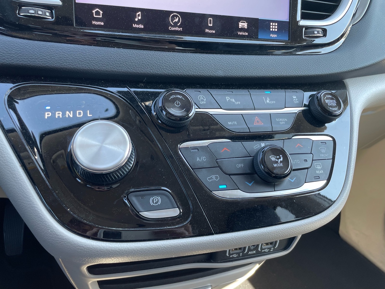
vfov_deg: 53.1
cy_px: 144
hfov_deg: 67.3
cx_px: 192
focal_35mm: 26
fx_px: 289
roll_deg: -1.9
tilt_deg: -24.9
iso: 100
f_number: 1.6
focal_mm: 4.2
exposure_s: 1/121
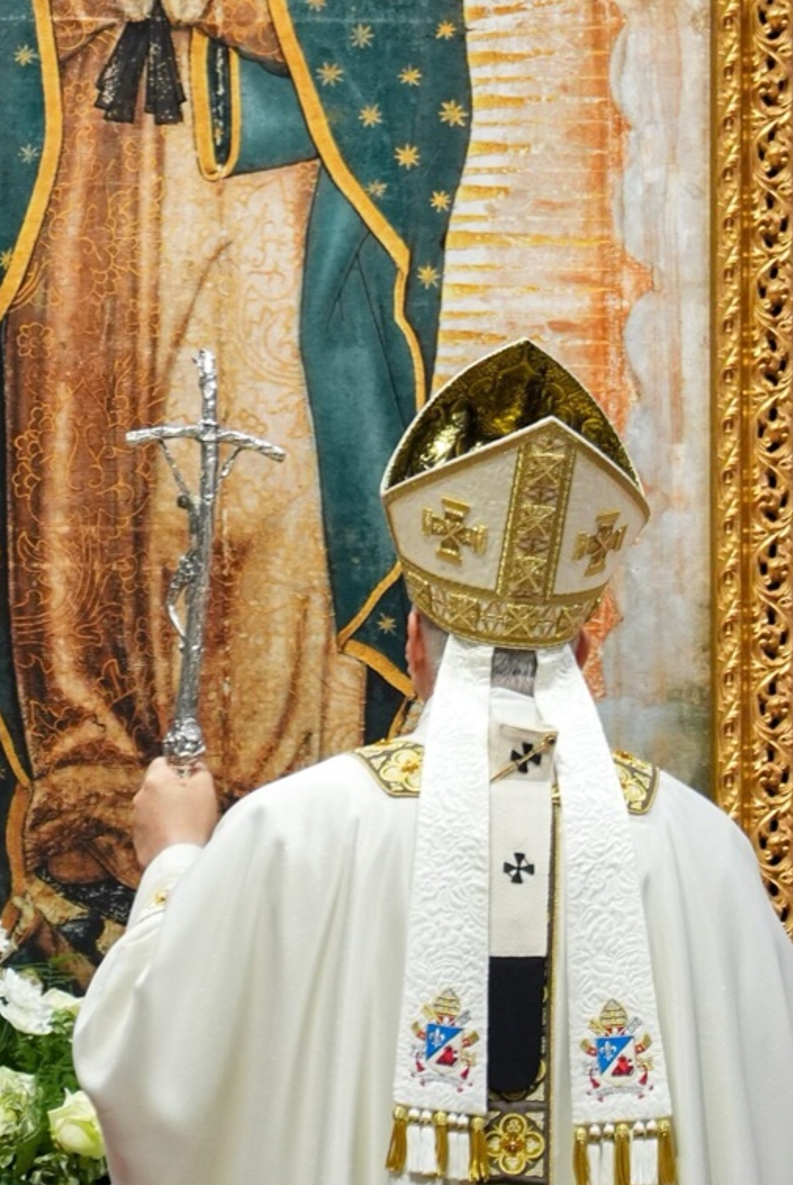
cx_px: 238
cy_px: 291
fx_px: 36524
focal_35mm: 1108
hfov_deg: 1.2
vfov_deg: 1.9
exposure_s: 1/125
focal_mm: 400
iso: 1600
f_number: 5.6
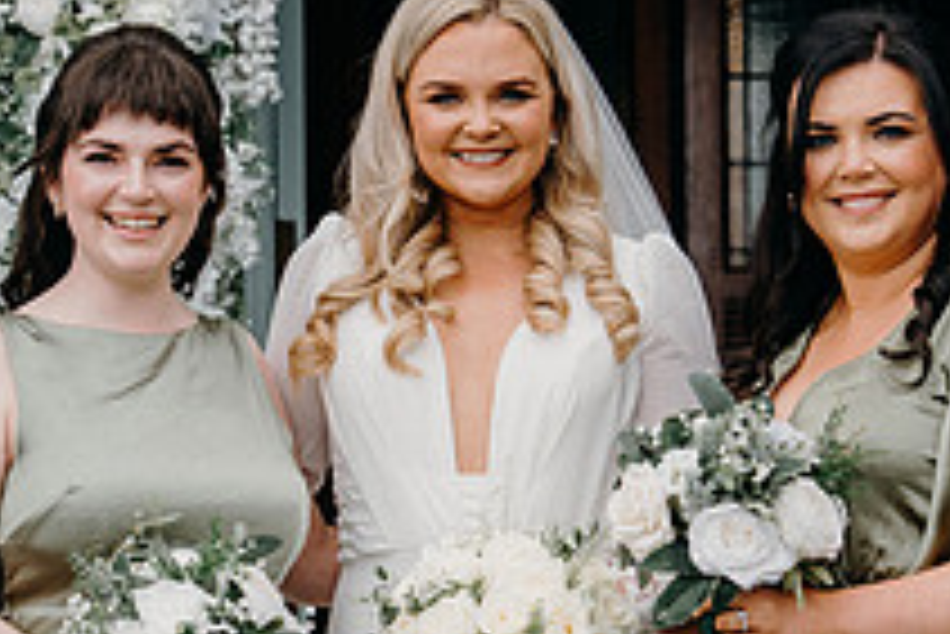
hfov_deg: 14.6
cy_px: 497
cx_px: 509
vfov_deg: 9.8
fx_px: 3697
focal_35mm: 140
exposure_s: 1/320
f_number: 3.5
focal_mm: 51
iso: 125
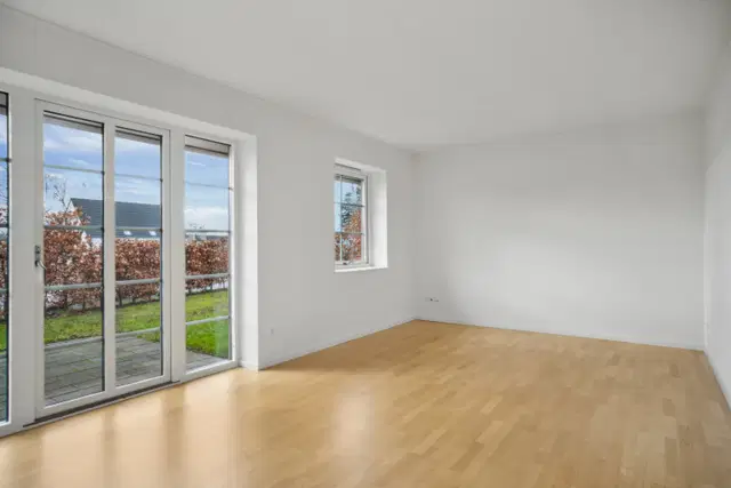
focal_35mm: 20
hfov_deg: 84.0
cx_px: 366
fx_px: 406
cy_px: 244
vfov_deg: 62.0
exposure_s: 1/50
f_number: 11
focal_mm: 20
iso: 1600
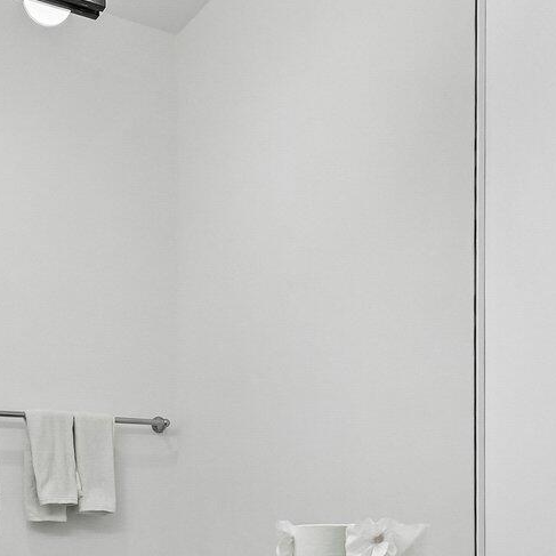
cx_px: 277
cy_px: 559
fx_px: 909
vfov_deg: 31.4
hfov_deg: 34.0
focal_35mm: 50
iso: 1600
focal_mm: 14
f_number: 10
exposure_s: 1/250
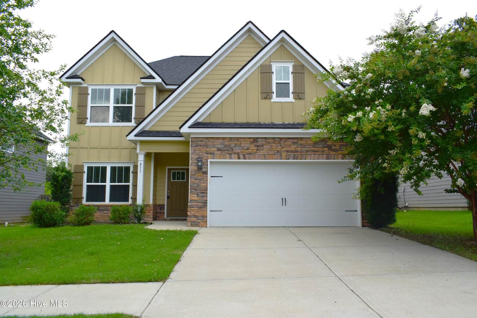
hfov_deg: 67.4
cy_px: 159
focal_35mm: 27
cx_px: 238
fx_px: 358
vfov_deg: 47.9
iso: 400
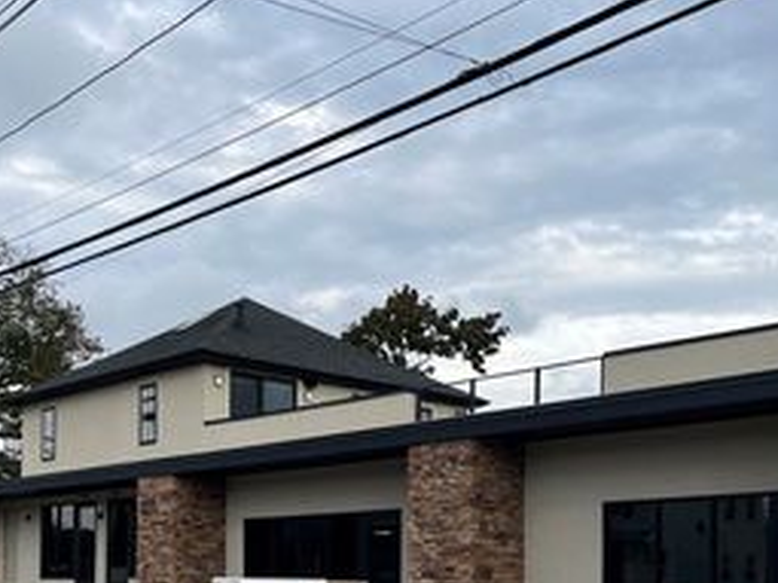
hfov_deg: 37.5
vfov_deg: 27.2
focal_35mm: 51
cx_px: 354
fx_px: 1146
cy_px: 554
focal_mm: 5.1
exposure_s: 1/1776
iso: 50
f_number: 1.6
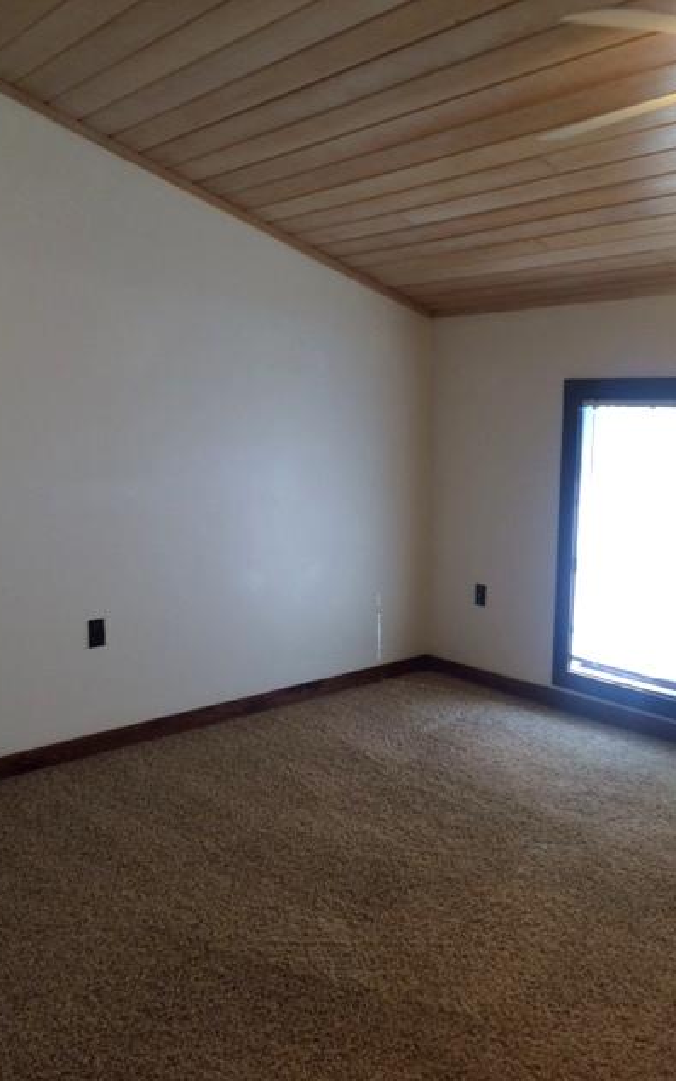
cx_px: 356
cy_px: 541
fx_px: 914
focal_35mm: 31
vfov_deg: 61.2
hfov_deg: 40.6
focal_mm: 4.15
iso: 64
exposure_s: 1/30
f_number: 2.2
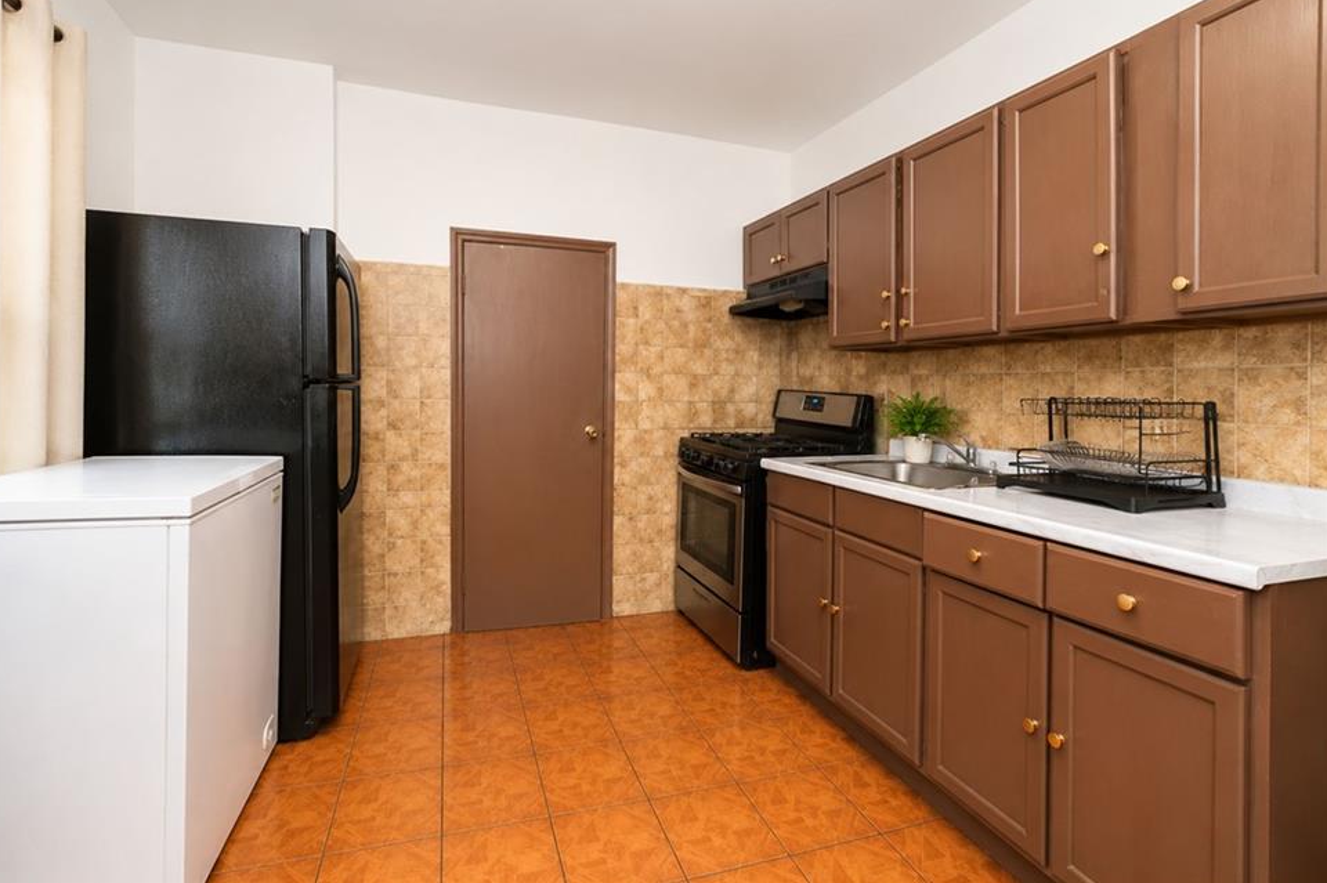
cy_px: 415
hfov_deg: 96.7
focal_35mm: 16
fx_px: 589
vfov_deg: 73.6
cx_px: 625
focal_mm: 10
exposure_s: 1/80
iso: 2000
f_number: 7.1
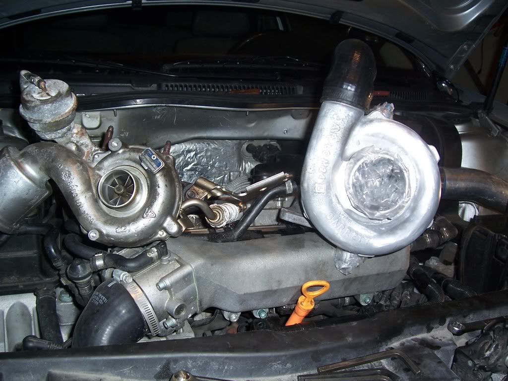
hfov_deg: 54.0
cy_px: 190
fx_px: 499
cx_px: 254
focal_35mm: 34
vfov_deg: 41.8
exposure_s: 1/60
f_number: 2.7
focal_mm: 5.6
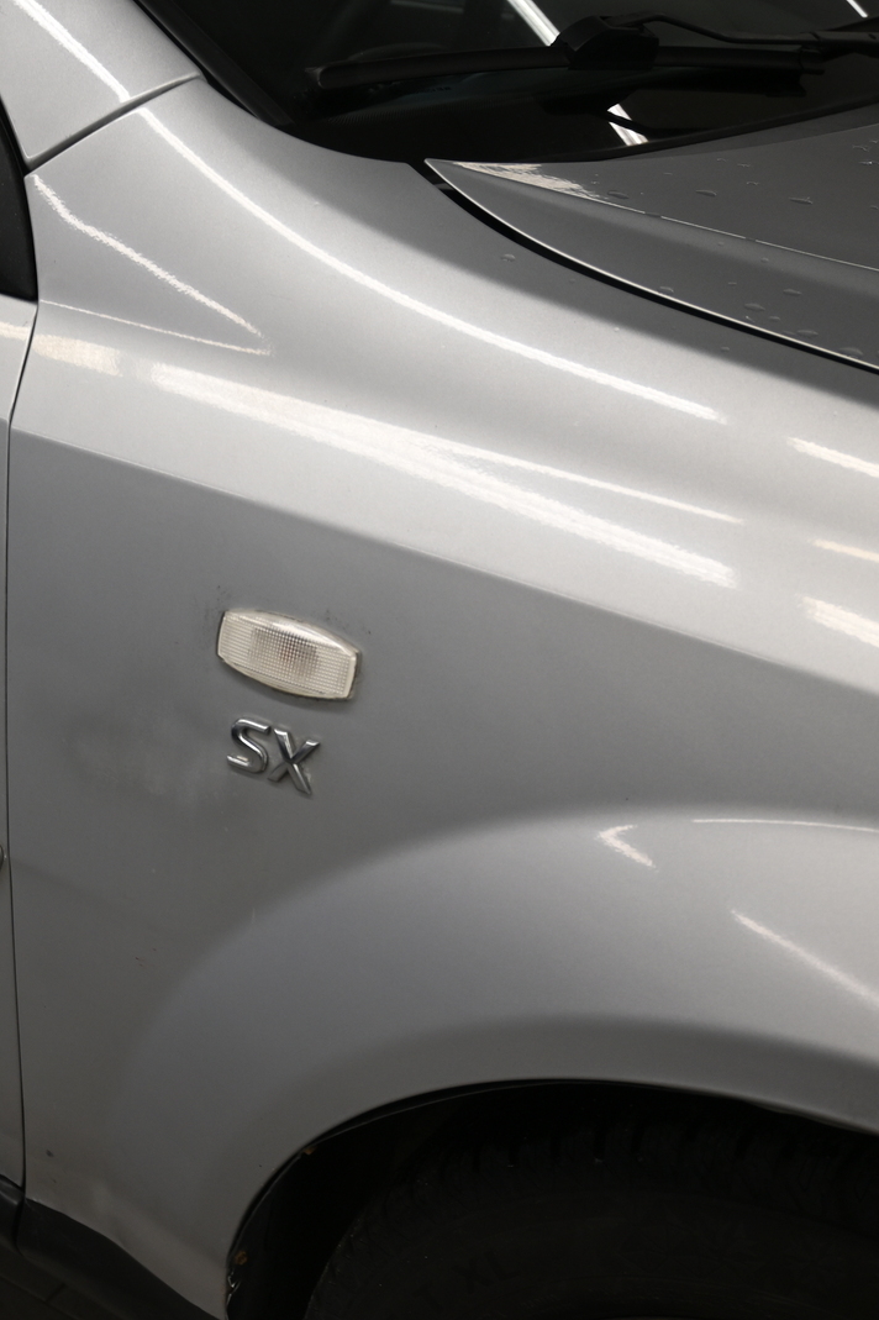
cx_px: 12
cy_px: 666
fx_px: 1750
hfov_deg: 26.7
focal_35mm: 48
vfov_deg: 41.3
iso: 200
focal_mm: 21
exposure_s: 1/60
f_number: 4
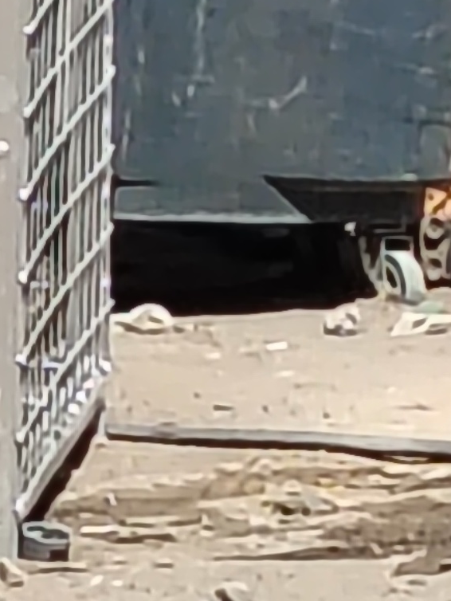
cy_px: -750
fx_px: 17310
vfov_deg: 2.0
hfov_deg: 1.5
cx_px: -567
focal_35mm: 997
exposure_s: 1/636
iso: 100
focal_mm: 5.25
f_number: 1.75
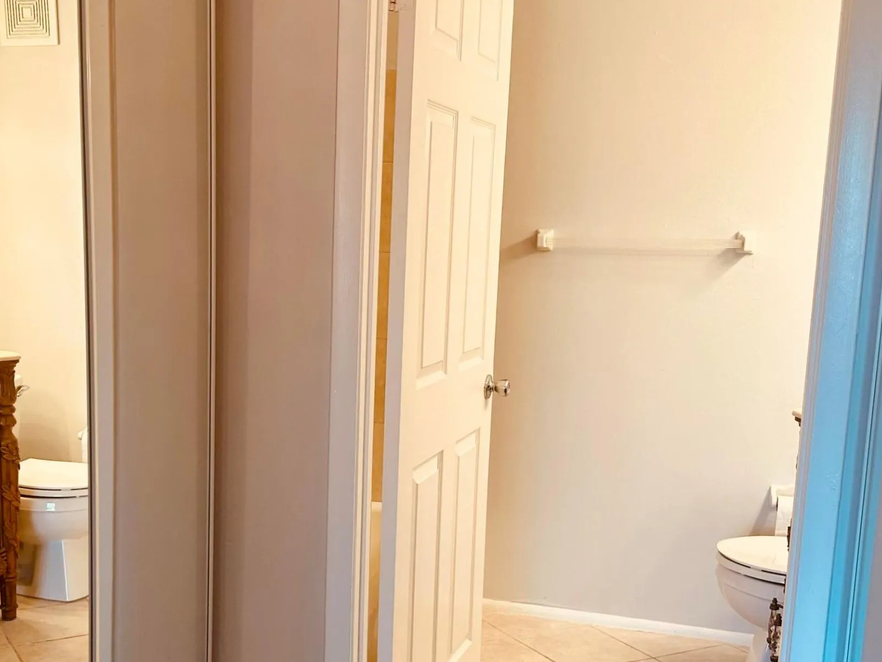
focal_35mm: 43
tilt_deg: -10.7
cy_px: 420
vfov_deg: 33.4
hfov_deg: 43.4
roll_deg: -1.1
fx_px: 1096
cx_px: 321
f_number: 1.78
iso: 100
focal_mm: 6.86
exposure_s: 1/133
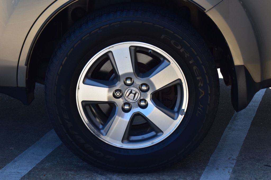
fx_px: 621
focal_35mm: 82
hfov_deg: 24.6
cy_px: 90
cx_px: 136
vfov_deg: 16.5
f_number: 10
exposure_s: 1/250
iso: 400
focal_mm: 55
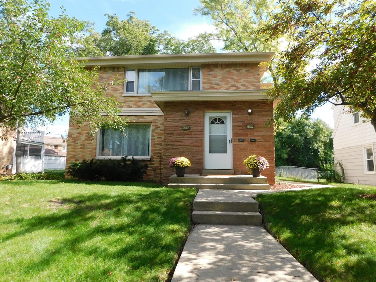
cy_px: 141
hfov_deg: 73.9
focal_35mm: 23
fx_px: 250
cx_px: 188
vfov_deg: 58.9
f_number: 3
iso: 125
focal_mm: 4
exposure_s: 1/500
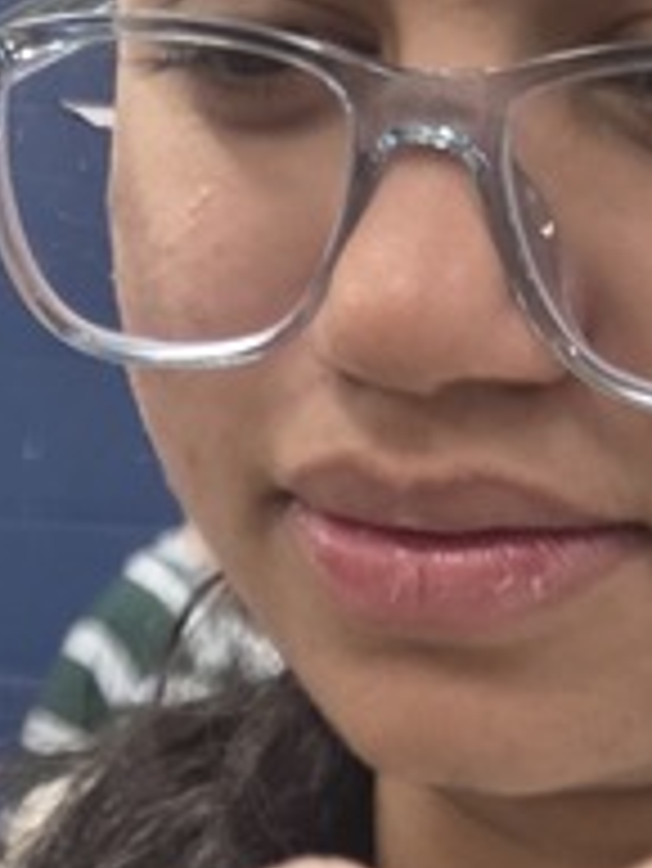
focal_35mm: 122
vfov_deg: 14.8
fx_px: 3060
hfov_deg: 10.8
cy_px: 1358
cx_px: -769
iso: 125
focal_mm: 5.4
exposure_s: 1/50
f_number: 1.8
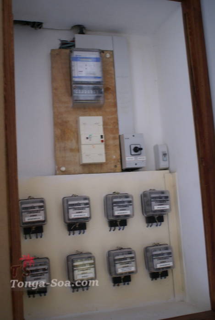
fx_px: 321
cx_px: 108
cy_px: 160
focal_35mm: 36
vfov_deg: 53.1
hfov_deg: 37.0
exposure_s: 1/15
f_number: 2.8
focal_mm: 24
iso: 400
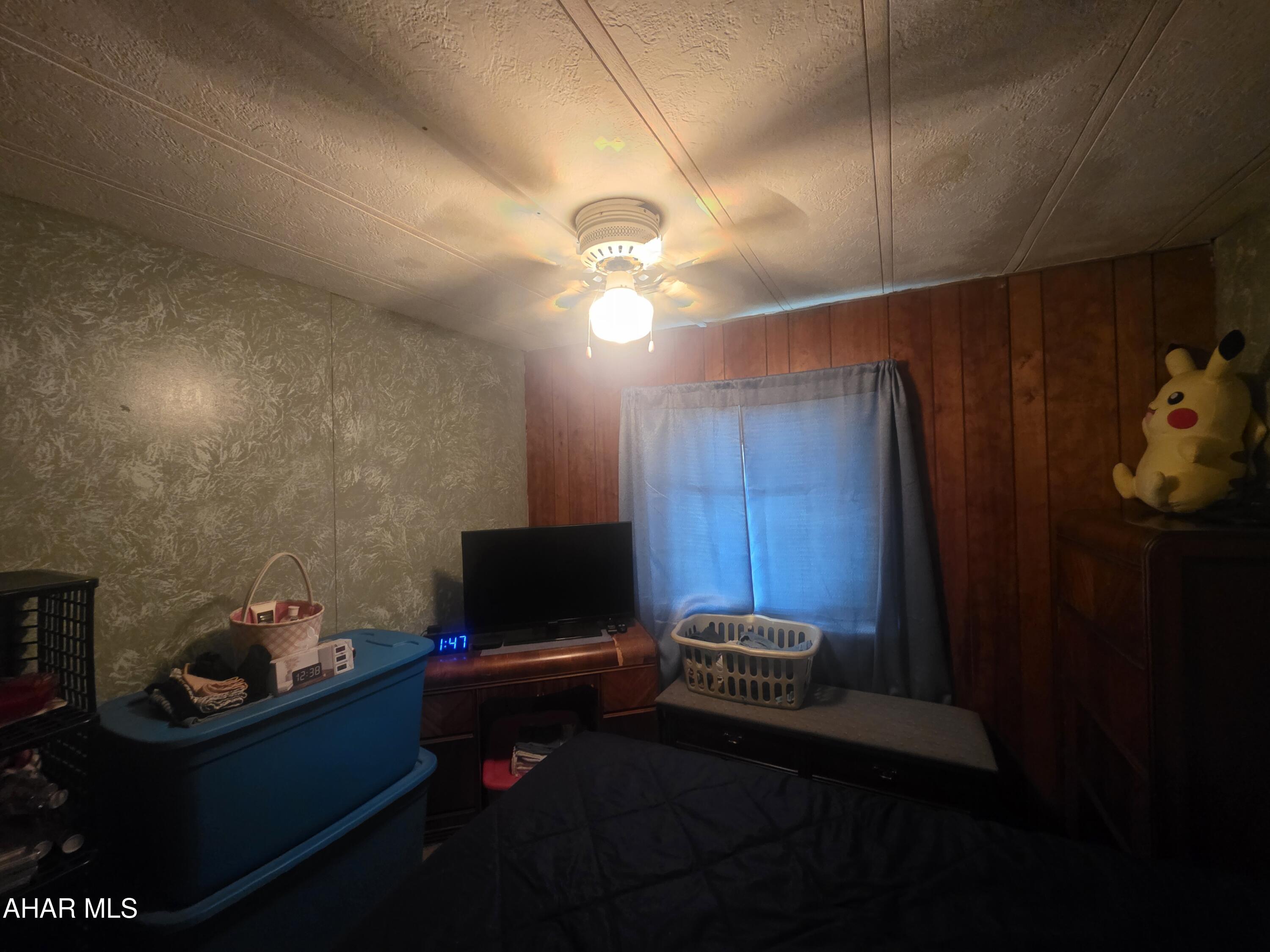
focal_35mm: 13
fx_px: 477
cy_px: 476
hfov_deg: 106.2
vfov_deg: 89.9
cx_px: 635
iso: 800
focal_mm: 2.2
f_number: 1.9
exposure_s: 1/60
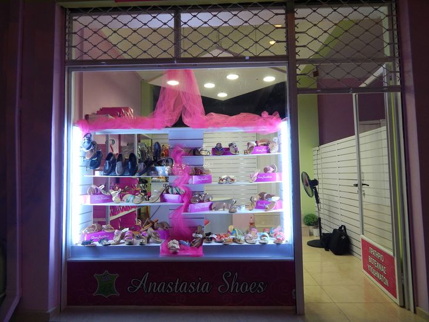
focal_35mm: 23
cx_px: 214
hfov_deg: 73.9
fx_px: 285
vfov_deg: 58.9
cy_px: 161
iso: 220
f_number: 3
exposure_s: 1/30
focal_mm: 4
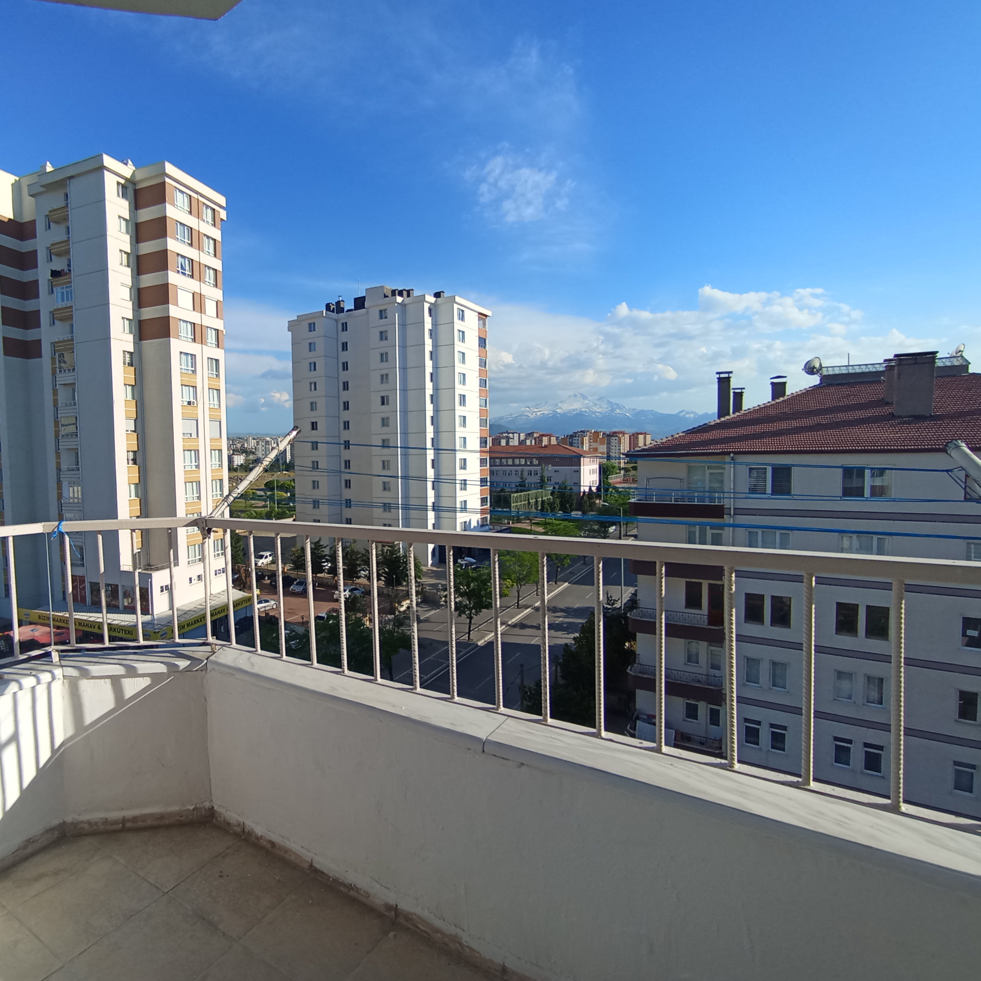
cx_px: 340
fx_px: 609
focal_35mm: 19
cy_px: 492
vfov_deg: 77.7
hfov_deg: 75.6
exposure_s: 1/1536
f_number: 2.2
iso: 51
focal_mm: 1.65
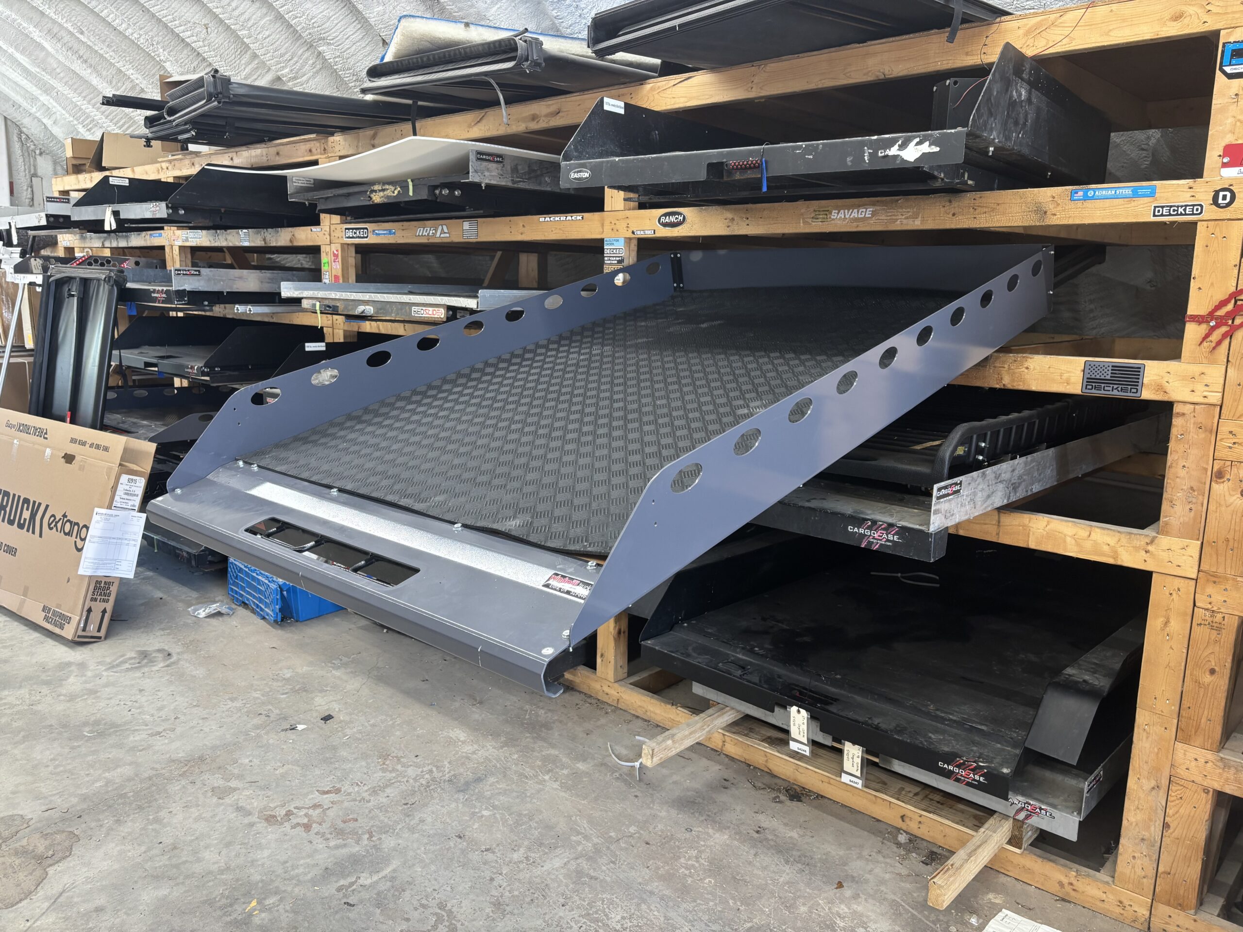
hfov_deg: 67.3
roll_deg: -1.4
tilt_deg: -9.5
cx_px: 622
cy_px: 466
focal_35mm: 26
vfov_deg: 53.1
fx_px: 934
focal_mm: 5.96
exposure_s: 1/60
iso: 100
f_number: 1.6
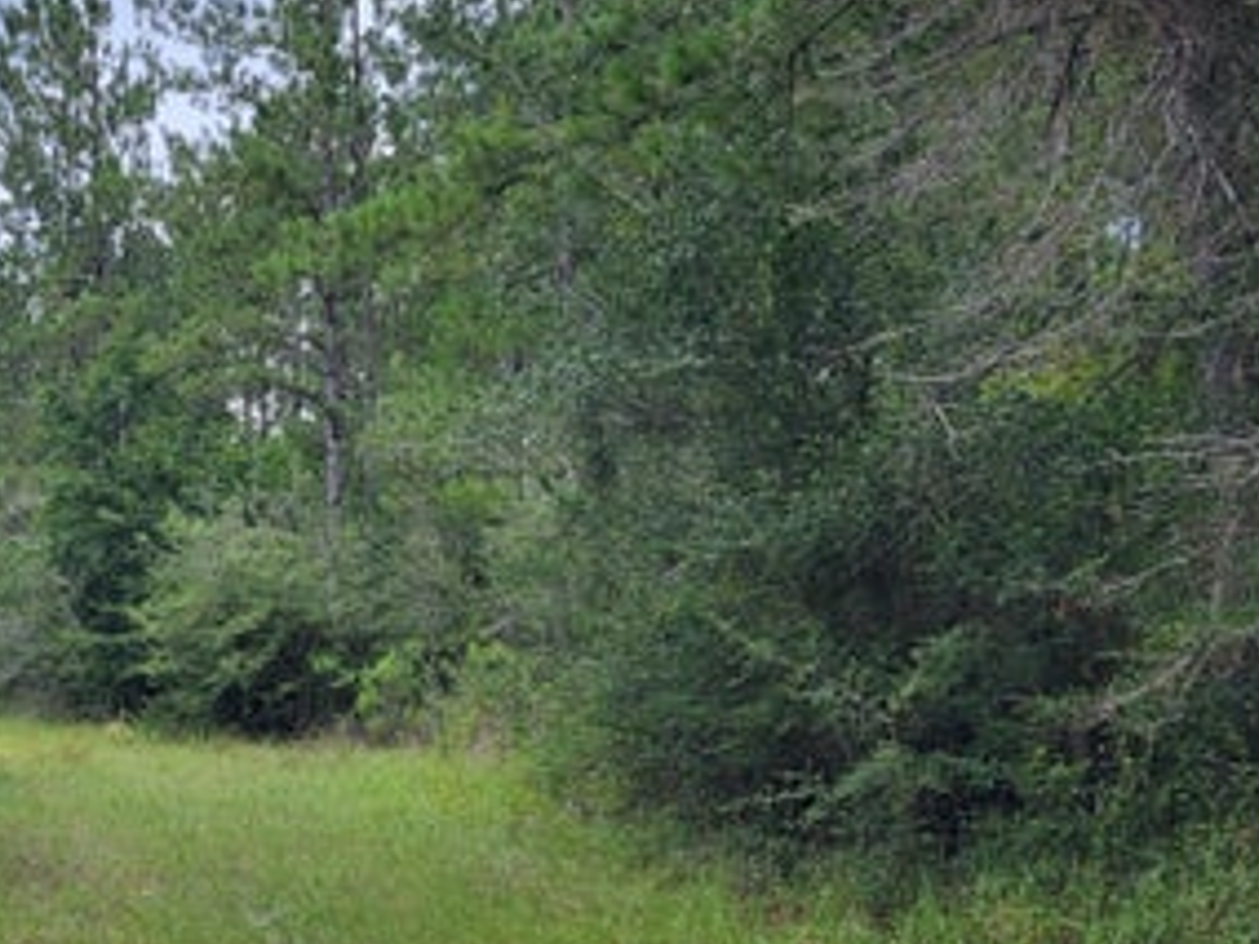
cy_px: 753
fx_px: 1964
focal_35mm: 54
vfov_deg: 26.5
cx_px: 40
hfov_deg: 33.0
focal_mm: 6.7
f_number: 1.8
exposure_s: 1/159
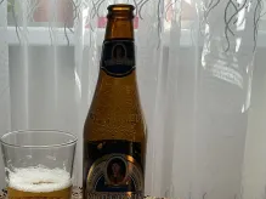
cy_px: 155
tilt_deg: -14.3
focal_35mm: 53
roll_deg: -1.2
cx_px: 73
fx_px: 407
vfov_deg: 27.0
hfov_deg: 35.5
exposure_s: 1/120
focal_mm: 3
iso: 25
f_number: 1.8
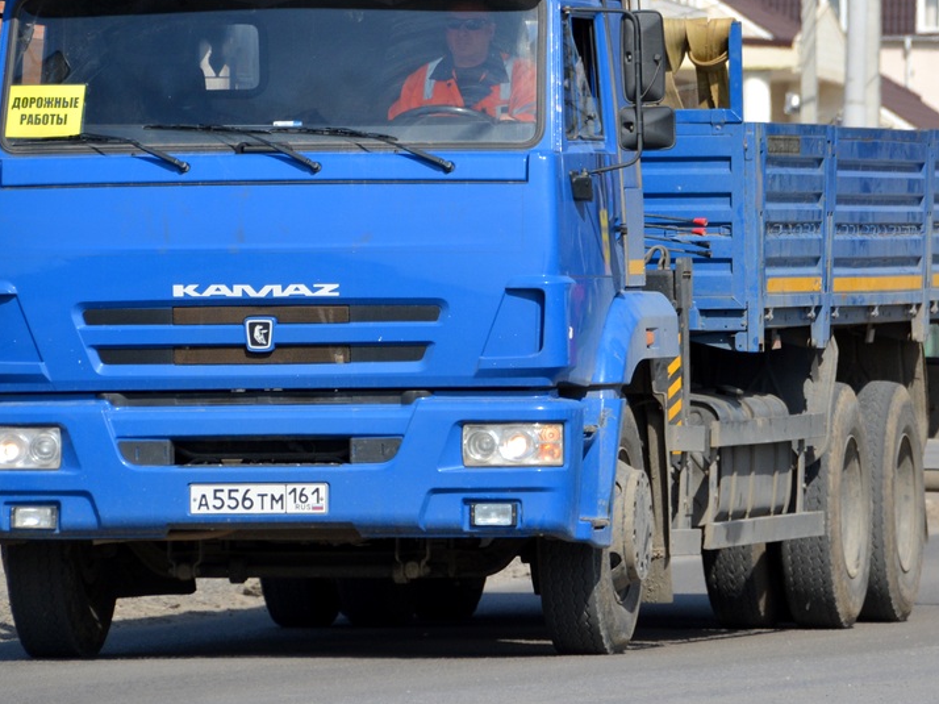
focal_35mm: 376
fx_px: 10191
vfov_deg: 4.0
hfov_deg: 5.3
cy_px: 180
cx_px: 426
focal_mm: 155
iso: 400
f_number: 6.3
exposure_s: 1/1600
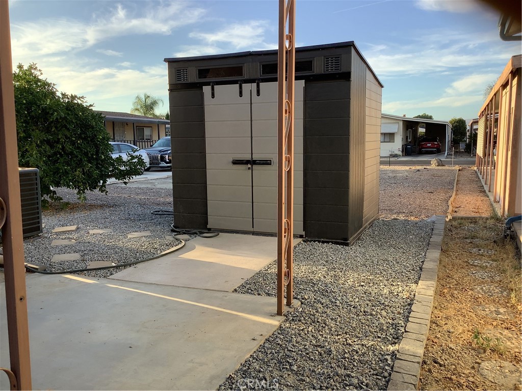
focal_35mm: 31
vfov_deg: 45.4
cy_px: 196
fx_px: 467
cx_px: 261
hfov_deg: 58.4
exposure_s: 1/176
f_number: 2.4
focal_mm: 3.3
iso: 25
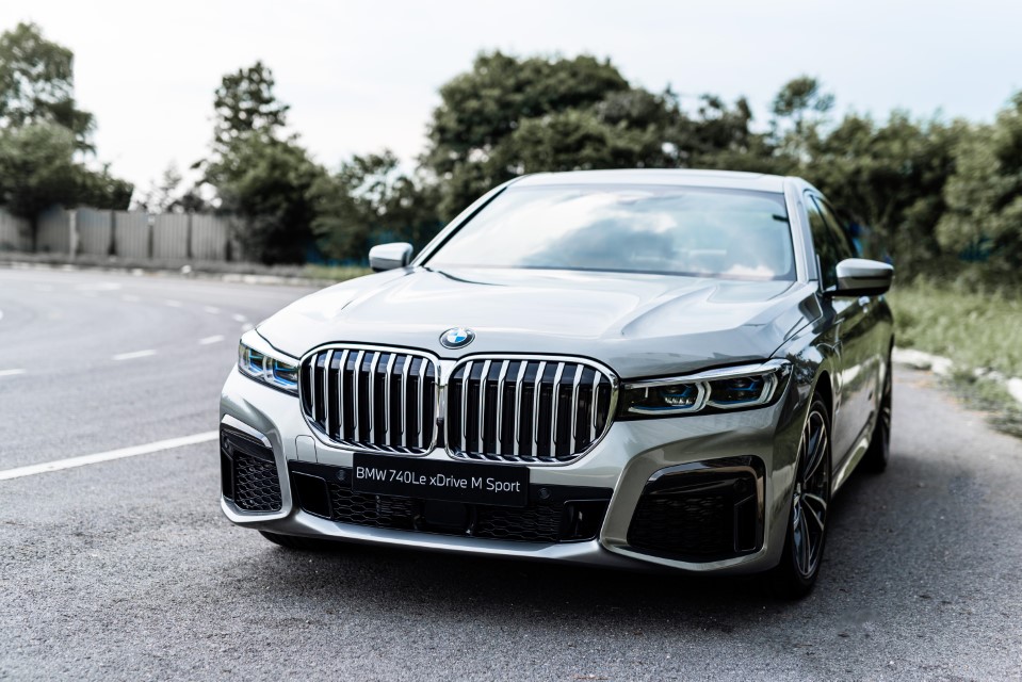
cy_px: 341
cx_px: 511
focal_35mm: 50
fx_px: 1420
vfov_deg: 27.0
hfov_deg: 39.6
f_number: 2
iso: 100
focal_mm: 50
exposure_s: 1/1250
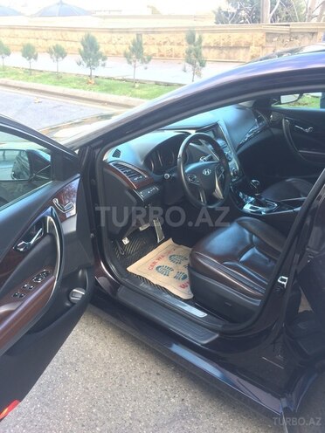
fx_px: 363
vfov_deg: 61.7
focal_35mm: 29
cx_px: 162
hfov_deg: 48.2
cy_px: 216
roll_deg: +2.3
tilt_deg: -29.8
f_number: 2.2
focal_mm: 4.15
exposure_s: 1/33
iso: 40
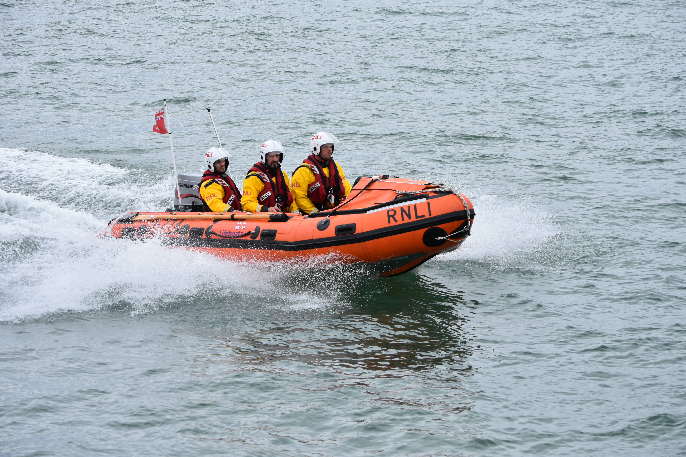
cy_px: 228
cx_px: 343
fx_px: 2458
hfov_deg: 15.9
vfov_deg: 10.6
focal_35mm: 129
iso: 400
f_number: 6.3
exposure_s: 1/1600
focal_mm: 86
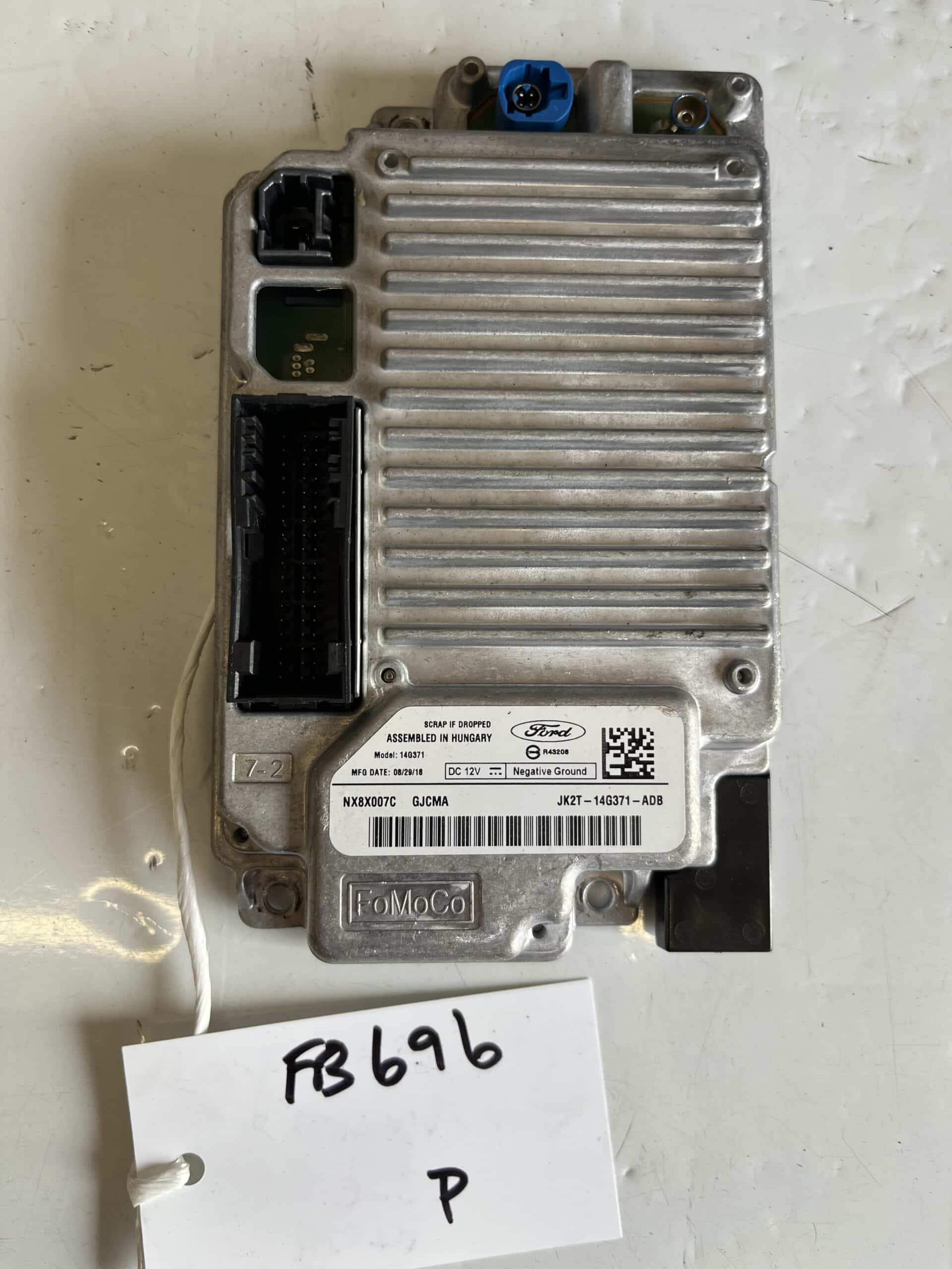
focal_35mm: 26
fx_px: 953
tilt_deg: -84.5
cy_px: 634
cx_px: 476
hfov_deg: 53.1
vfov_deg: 67.3
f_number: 1.6
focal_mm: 5.1
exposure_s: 1/100
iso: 40
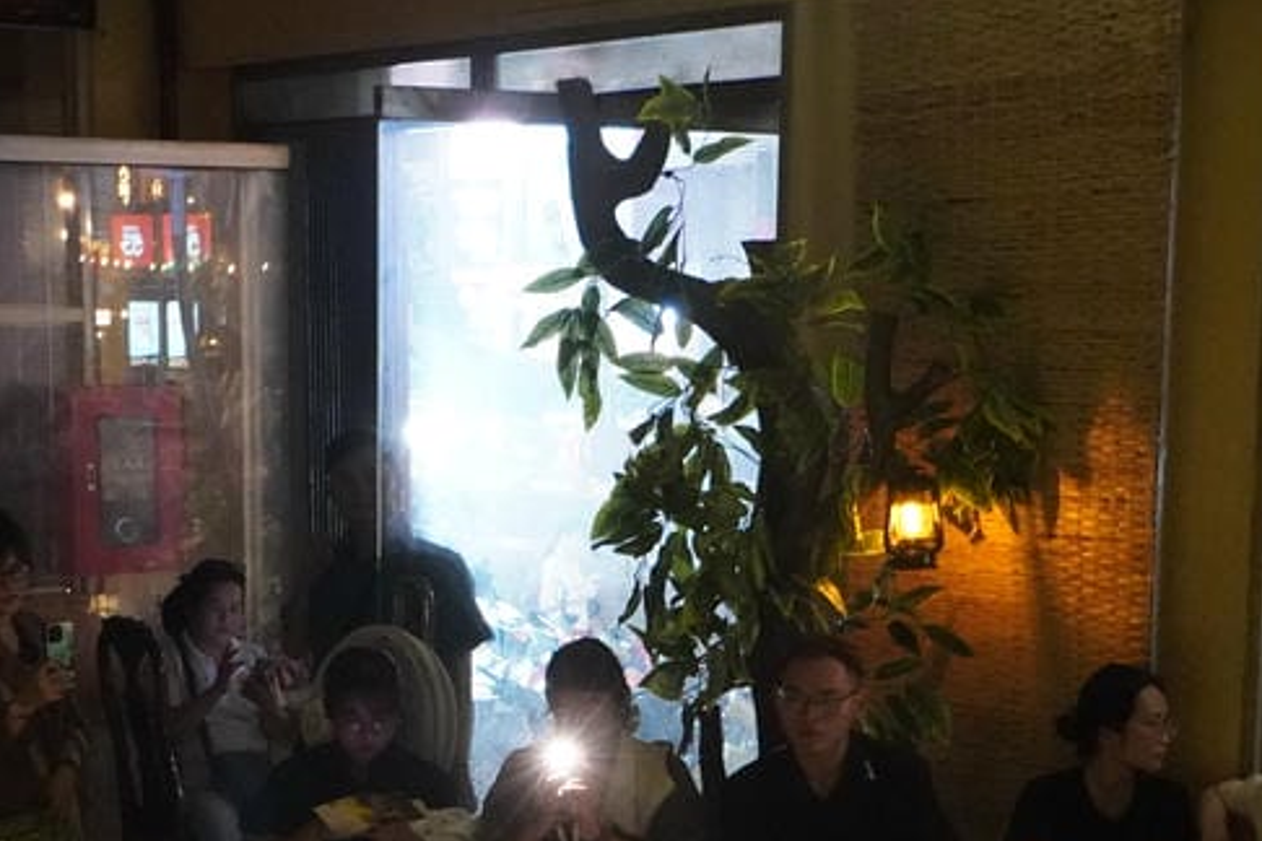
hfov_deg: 28.2
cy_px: 733
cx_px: 382
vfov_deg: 18.9
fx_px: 2490
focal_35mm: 71
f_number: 4
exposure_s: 1/30
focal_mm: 23
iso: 6400
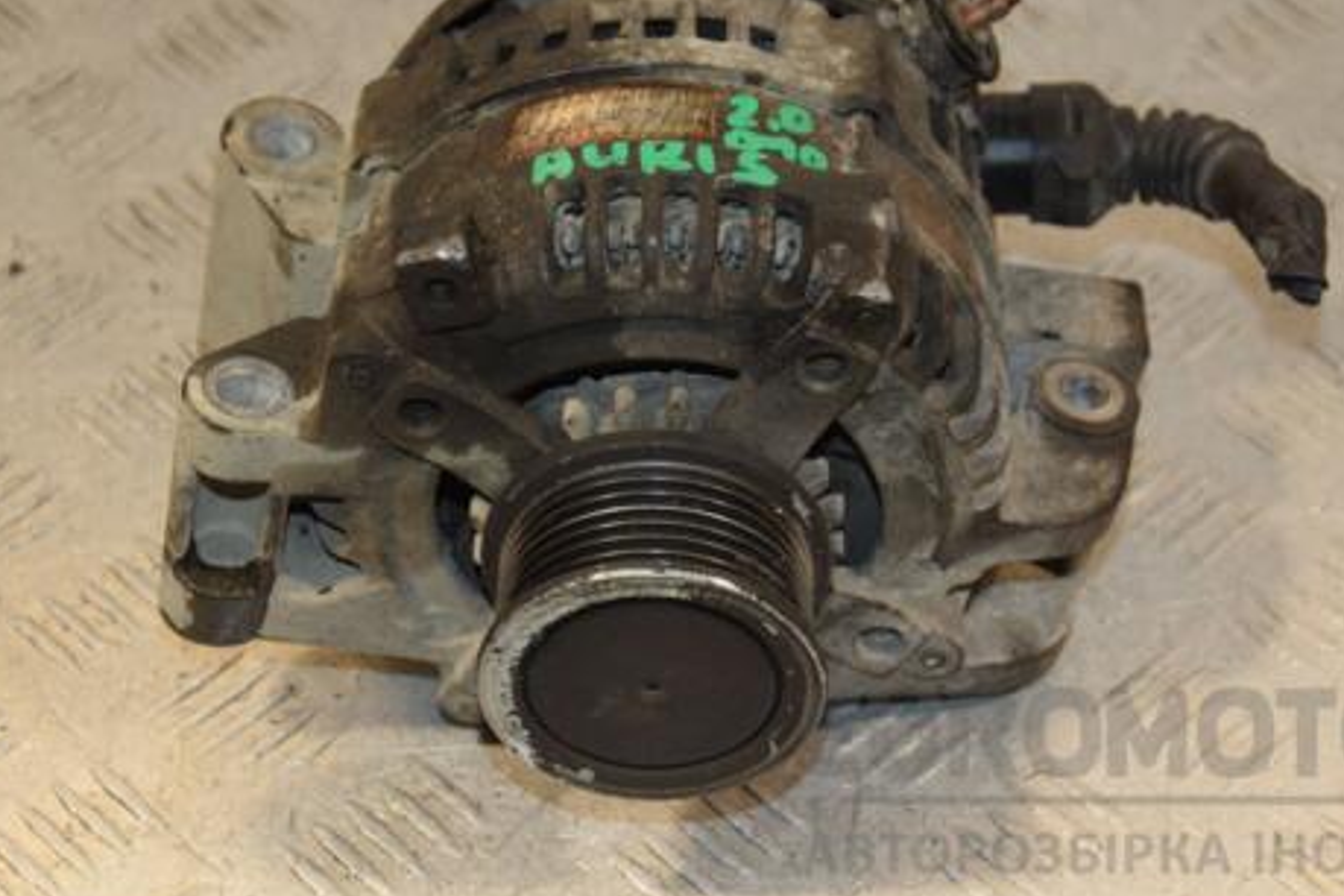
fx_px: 3658
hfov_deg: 20.8
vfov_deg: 14.0
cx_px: 747
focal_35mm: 98
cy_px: 343
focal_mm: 50
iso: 800
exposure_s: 1/200
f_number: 5
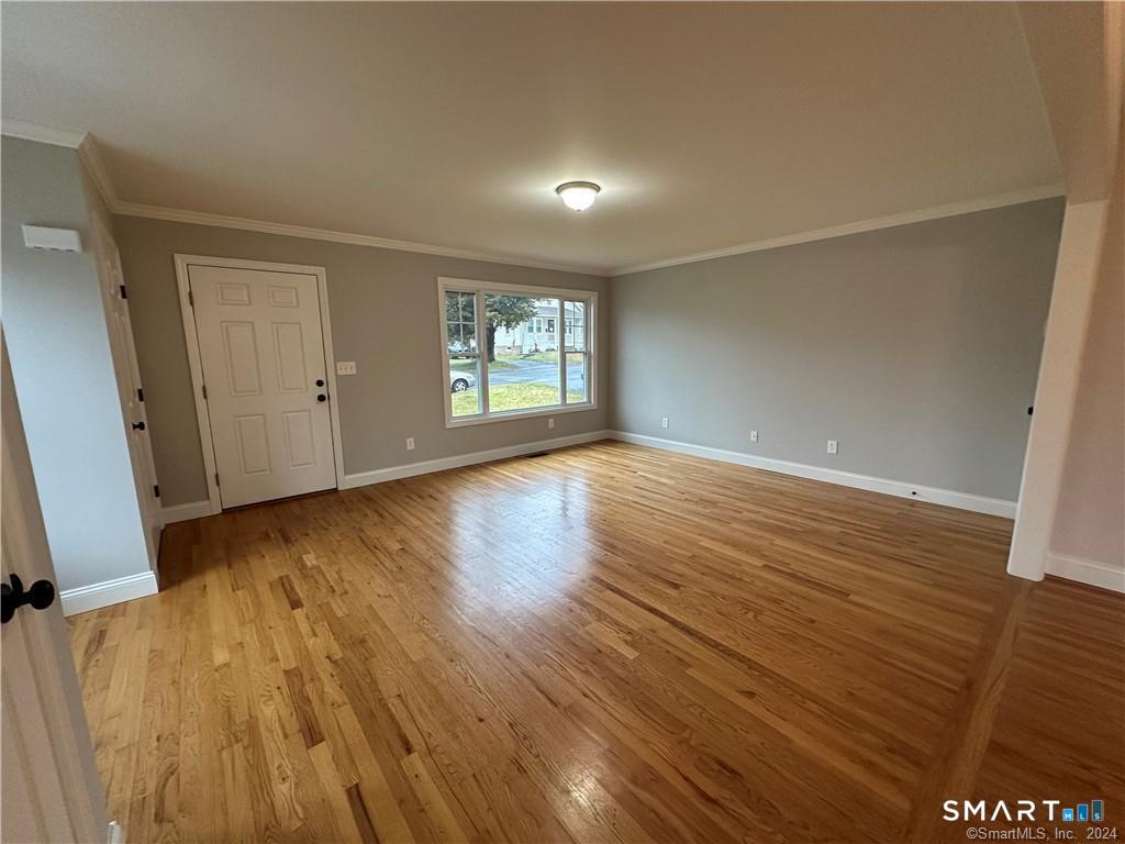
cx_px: 562
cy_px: 422
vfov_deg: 85.7
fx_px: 455
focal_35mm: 14
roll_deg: +0.6
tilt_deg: -9.4
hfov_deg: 102.1
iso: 200
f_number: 2.2
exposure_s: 1/120
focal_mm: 2.22
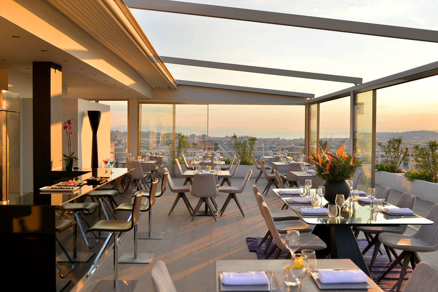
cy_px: 146
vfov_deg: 37.9
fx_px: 426
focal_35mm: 35
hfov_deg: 54.4
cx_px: 219
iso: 160
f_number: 11
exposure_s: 1/320
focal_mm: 35
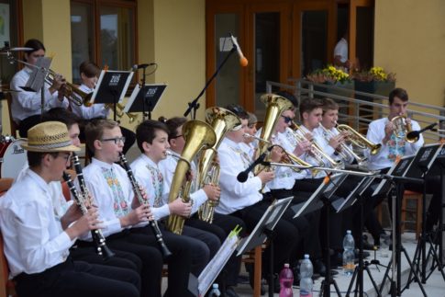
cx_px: 222
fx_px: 1223
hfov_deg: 20.6
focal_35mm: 99
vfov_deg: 13.8
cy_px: 148
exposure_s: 1/250
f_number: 5.3
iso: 400
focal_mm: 66
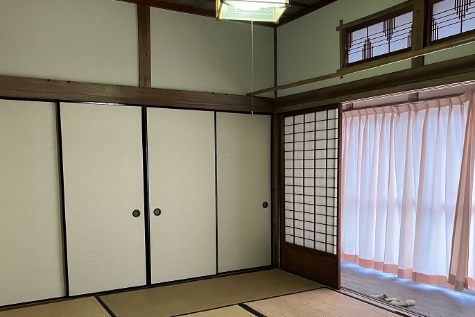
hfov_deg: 55.6
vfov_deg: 38.5
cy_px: 207
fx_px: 449
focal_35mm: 34
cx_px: 269
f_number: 1.8
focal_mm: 3.99
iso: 320
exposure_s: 1/60
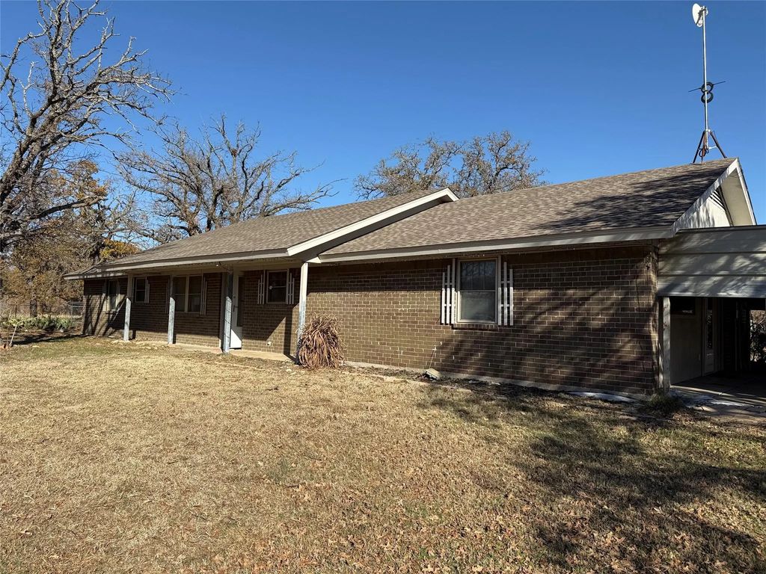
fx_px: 531
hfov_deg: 71.6
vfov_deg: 56.8
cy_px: 287
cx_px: 383
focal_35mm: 24
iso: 80
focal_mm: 6.76
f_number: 1.78
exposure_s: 1/4405
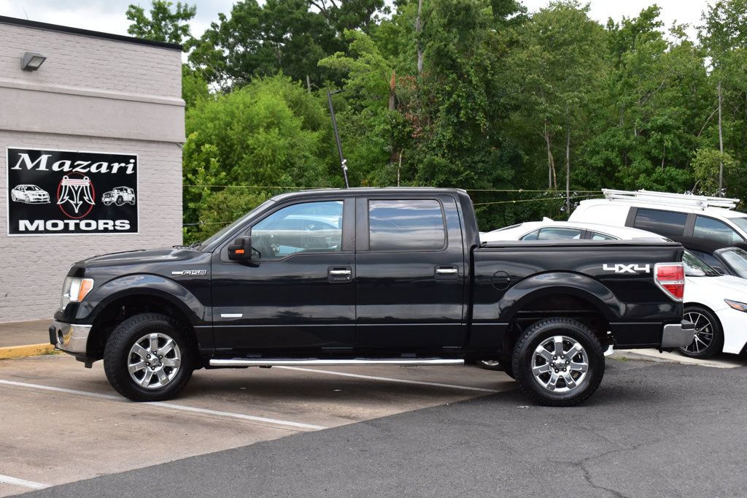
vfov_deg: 23.8
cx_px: 374
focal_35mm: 57
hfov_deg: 35.1
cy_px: 249
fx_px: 1182
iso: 400
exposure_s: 1/320
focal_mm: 38
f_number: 10
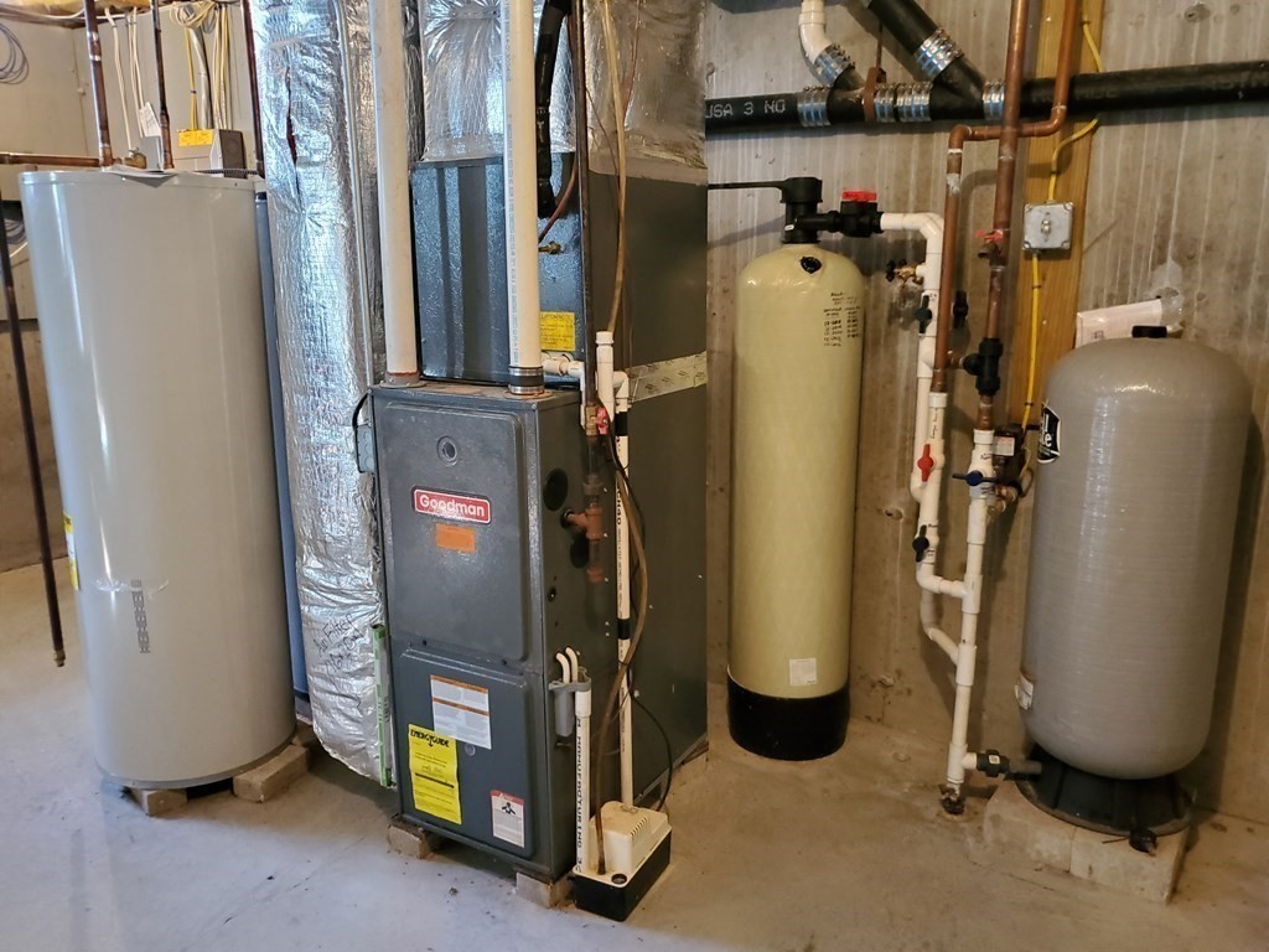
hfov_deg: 67.3
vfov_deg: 53.1
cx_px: 634
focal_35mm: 26
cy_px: 476
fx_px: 953
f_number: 1.5
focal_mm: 4.3
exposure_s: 1/40
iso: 640
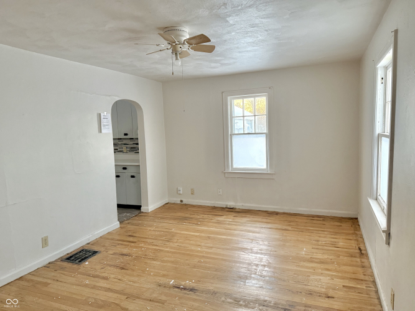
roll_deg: +1.4
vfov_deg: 56.8
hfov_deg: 71.6
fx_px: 288
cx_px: 208
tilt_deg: -5.7
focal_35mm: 24
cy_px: 156
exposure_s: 1/60
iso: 500
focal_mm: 6.76
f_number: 1.78
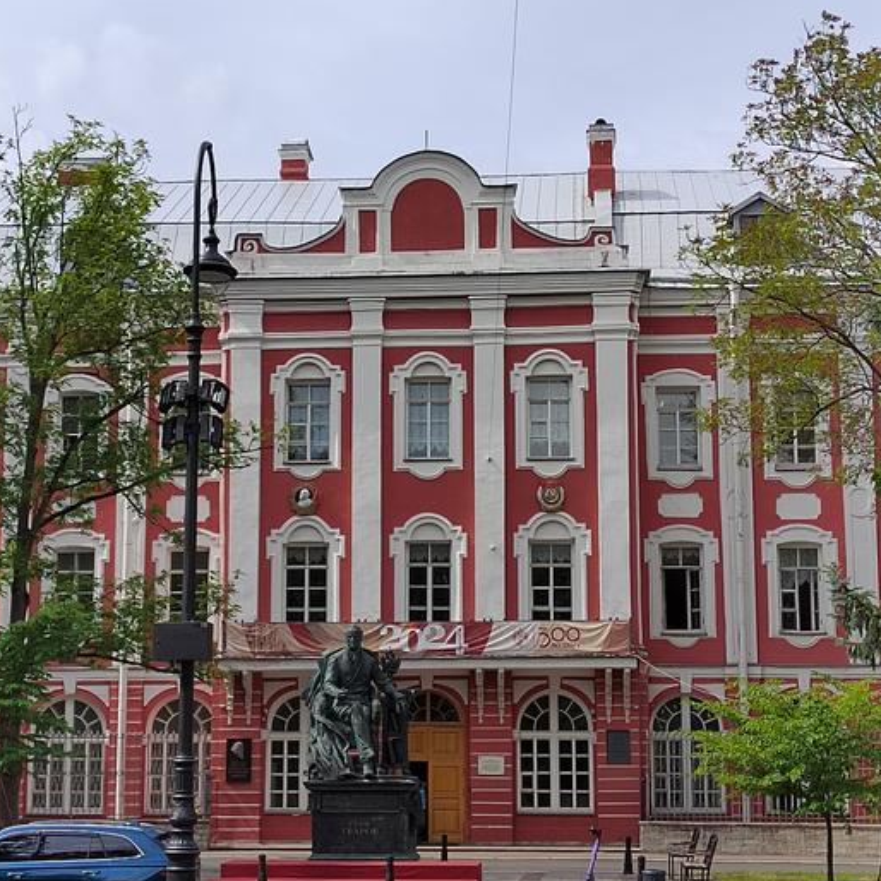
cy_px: 405
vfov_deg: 23.4
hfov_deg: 23.3
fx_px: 2131
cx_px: 393
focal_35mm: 74
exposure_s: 1/2000
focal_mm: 5.52
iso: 234
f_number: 1.9
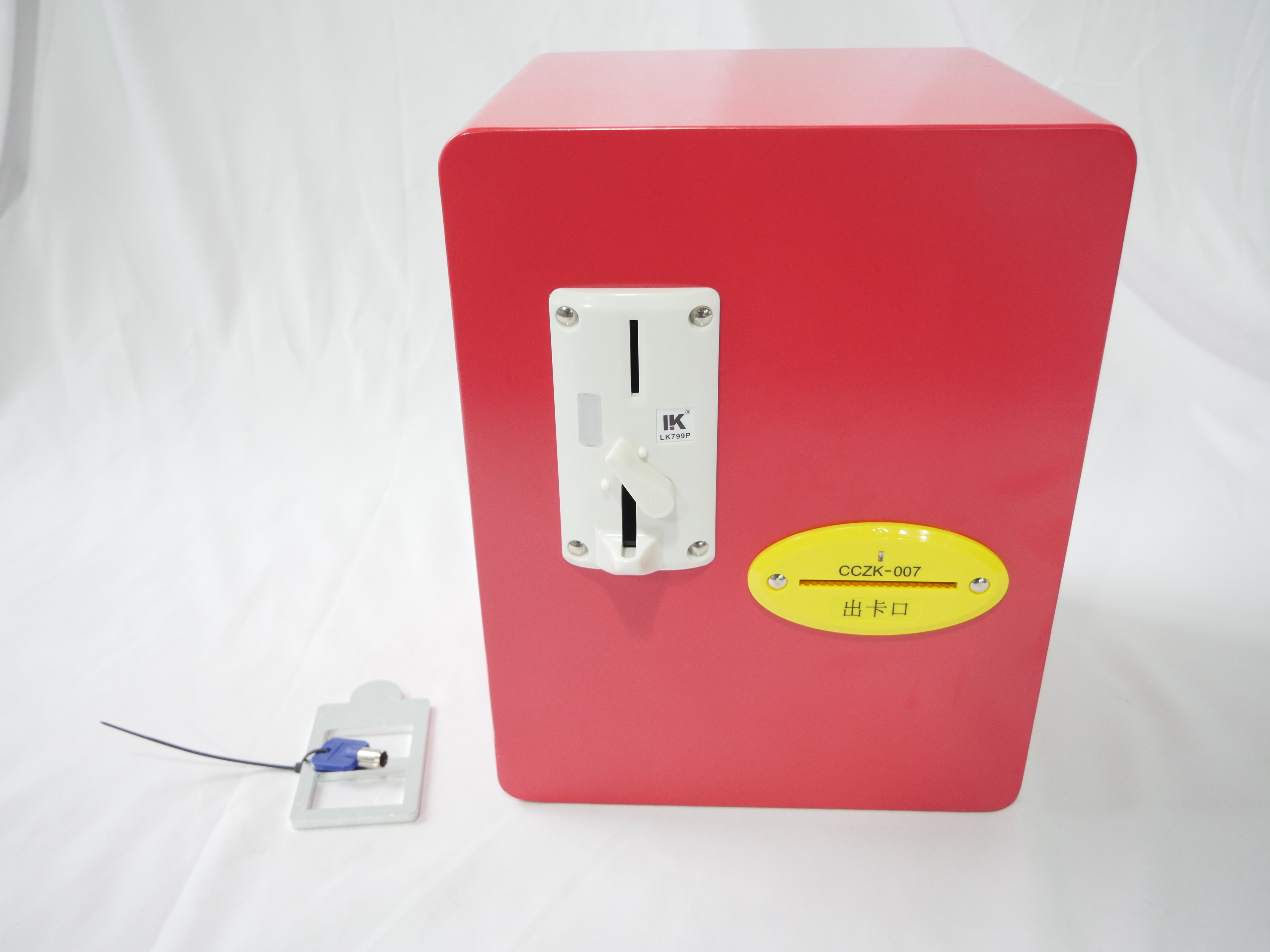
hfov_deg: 60.0
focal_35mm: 30
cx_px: 635
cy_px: 476
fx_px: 1101
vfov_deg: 46.8
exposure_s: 1/30
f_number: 3.7
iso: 1000
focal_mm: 15
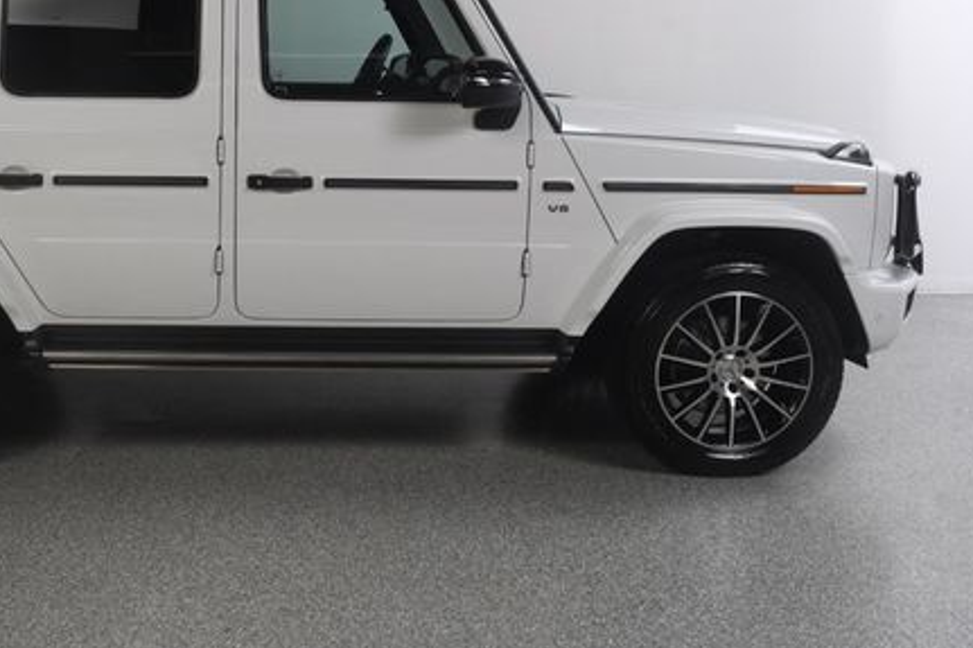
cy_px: 224
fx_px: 1324
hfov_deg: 39.5
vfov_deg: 27.4
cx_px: 264
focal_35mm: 49
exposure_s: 1/160
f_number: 11
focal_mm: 22
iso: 100
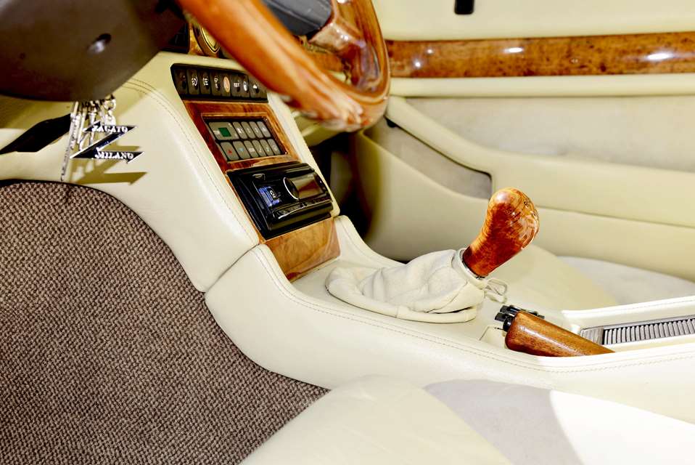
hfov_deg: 39.6
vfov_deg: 27.0
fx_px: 966
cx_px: 348
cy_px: 232
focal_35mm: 50
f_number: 7.1
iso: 200
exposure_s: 1/200
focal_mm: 50
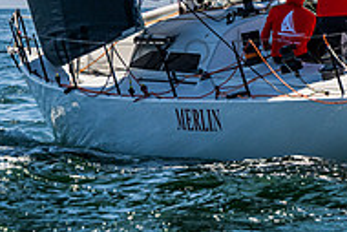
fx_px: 4254
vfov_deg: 3.1
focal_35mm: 441
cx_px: 562
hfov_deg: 4.6
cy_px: -42
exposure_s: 1/2500
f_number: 8
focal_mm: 125
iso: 500
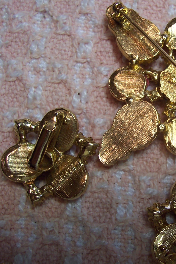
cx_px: 164
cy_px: 133
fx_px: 381
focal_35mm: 52
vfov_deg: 38.2
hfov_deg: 25.1
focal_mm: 5.6
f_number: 2.8
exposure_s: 1/60
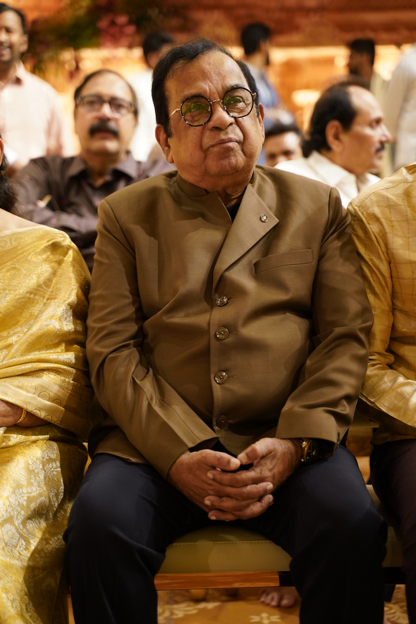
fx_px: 1299
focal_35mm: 75
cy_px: 312
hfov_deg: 18.2
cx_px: 208
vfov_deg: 27.0
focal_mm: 75
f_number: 2.8
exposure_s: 1/100
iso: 2500
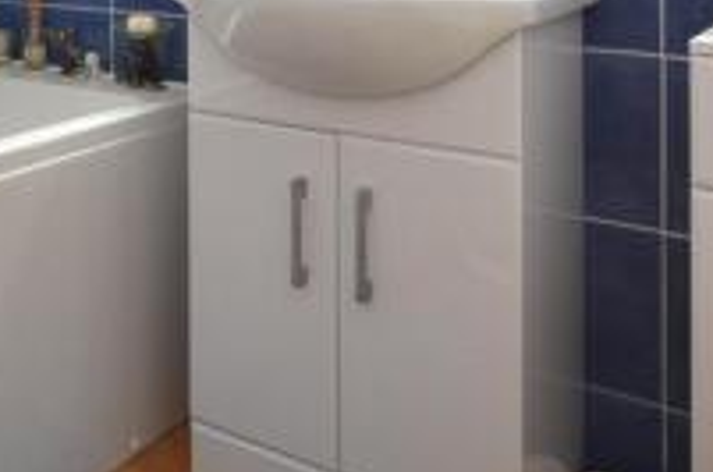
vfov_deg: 24.5
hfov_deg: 38.5
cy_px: -110
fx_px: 968
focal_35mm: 49
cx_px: 117
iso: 200
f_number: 11
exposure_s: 1
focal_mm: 10
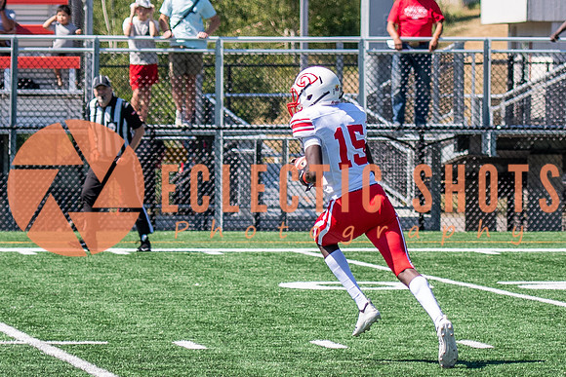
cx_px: 307
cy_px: 160
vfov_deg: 3.6
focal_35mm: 380
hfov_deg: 5.4
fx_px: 5971
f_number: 2.8
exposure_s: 1/2000
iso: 160
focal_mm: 86
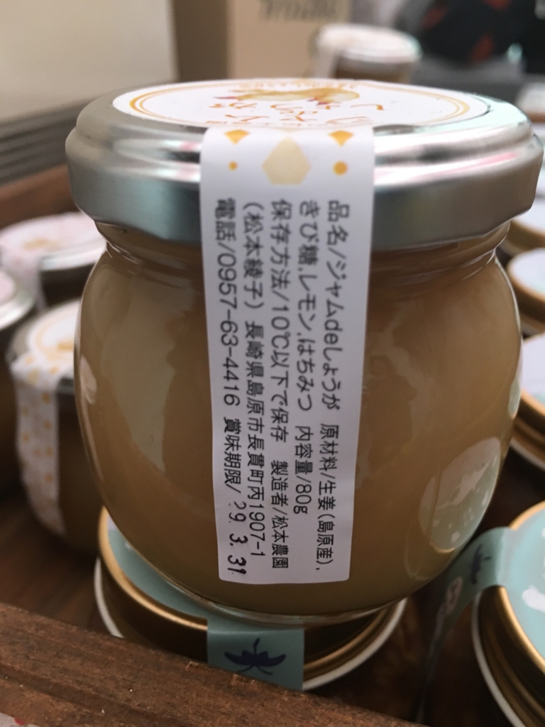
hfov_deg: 48.2
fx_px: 609
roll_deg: +0.5
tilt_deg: -28.6
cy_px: 364
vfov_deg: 61.7
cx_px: 272
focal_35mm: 29
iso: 64
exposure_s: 1/15
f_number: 2.2
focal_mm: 4.15
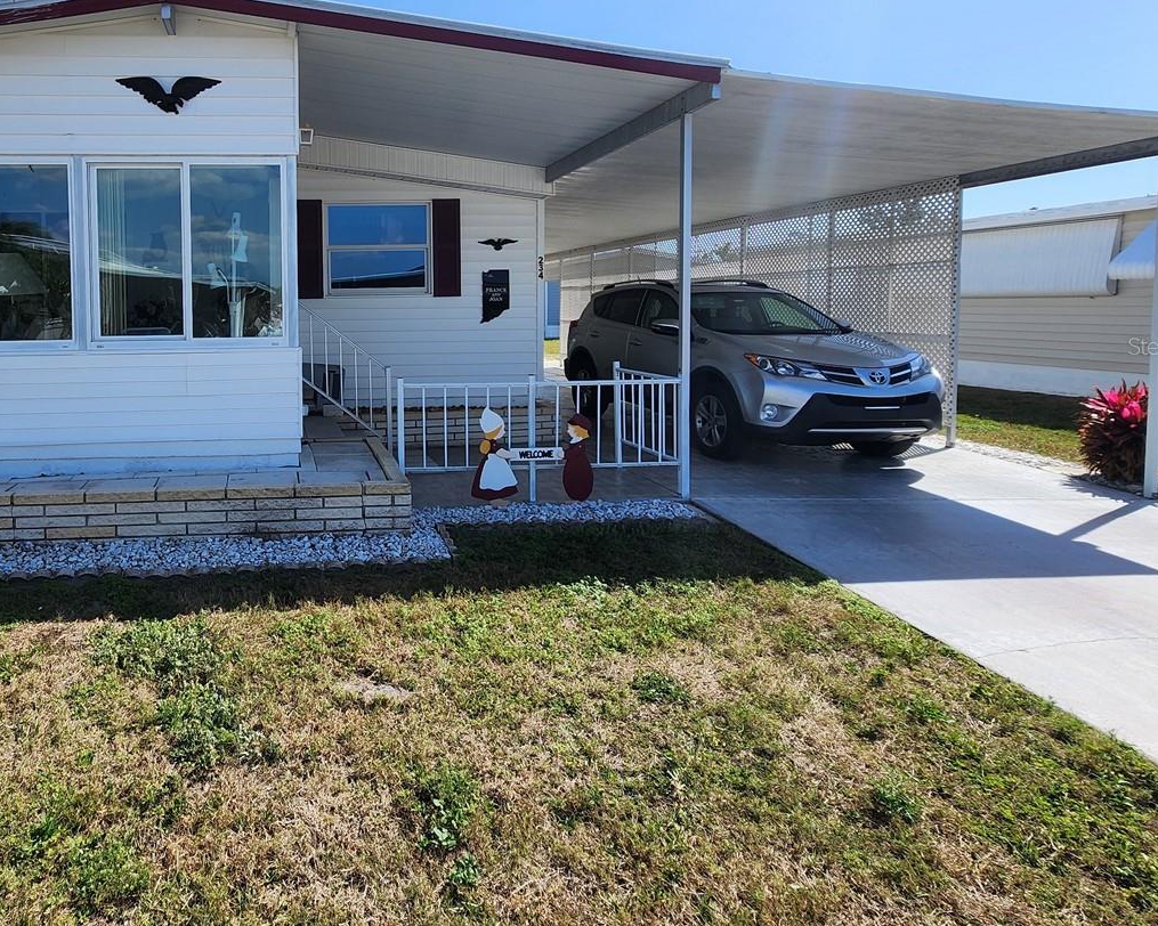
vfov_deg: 67.0
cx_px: 323
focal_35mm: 20
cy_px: 346
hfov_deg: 75.8
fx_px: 685
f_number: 2.2
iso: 50
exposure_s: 1/1819
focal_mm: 2.2
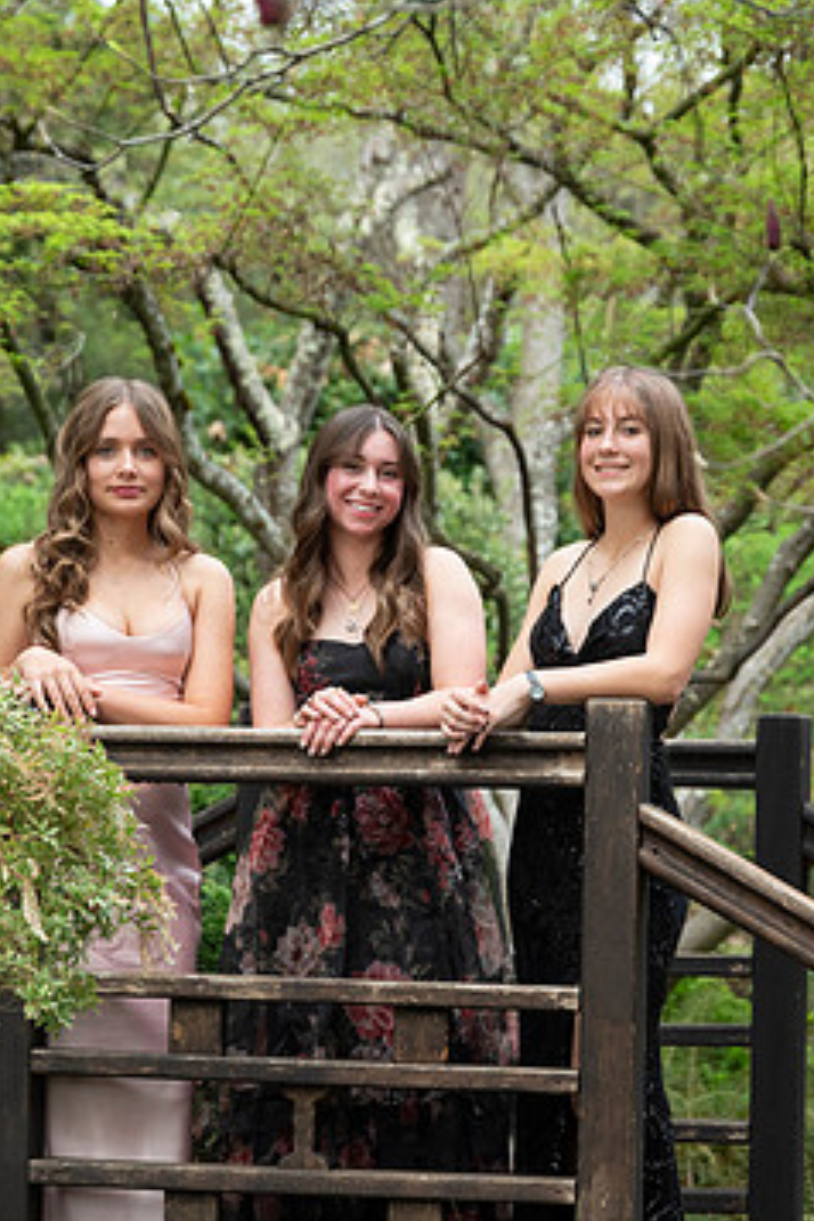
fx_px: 4918
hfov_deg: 9.5
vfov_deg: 14.1
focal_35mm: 145
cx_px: 373
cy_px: 722
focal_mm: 115
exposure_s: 1/500
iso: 1250
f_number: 6.3
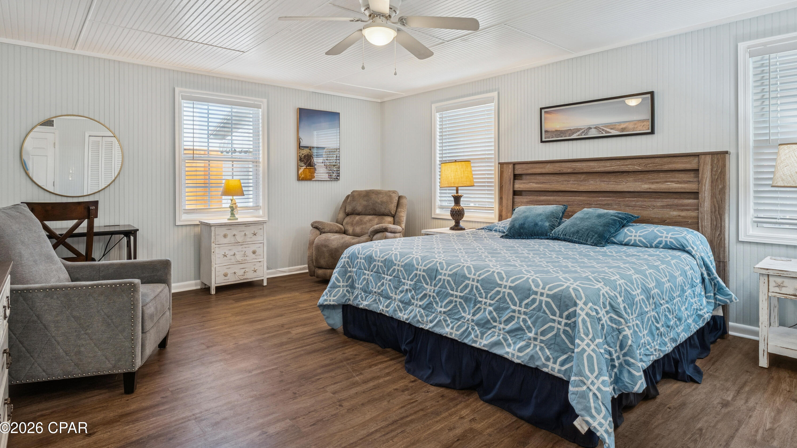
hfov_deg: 86.6
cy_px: 185
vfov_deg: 55.6
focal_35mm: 20
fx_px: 423
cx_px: 398
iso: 200
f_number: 10
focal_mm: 12.8
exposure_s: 1/15
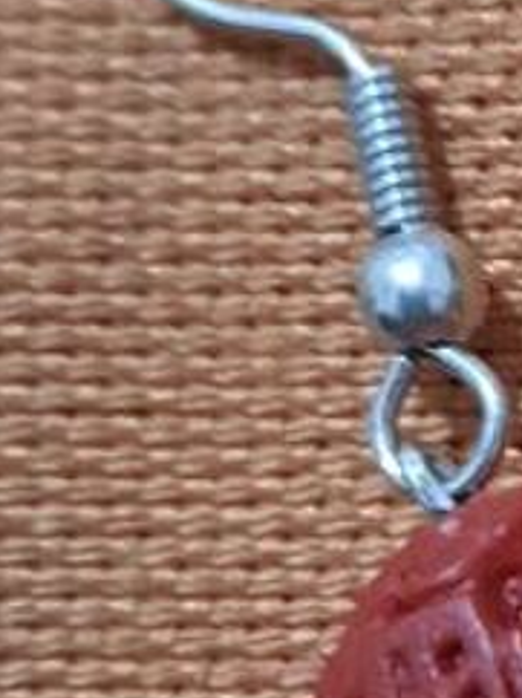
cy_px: 495
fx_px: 2780
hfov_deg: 9.8
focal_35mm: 138
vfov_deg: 14.3
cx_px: 1105
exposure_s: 1/20
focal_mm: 4.65
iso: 800
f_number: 1.8
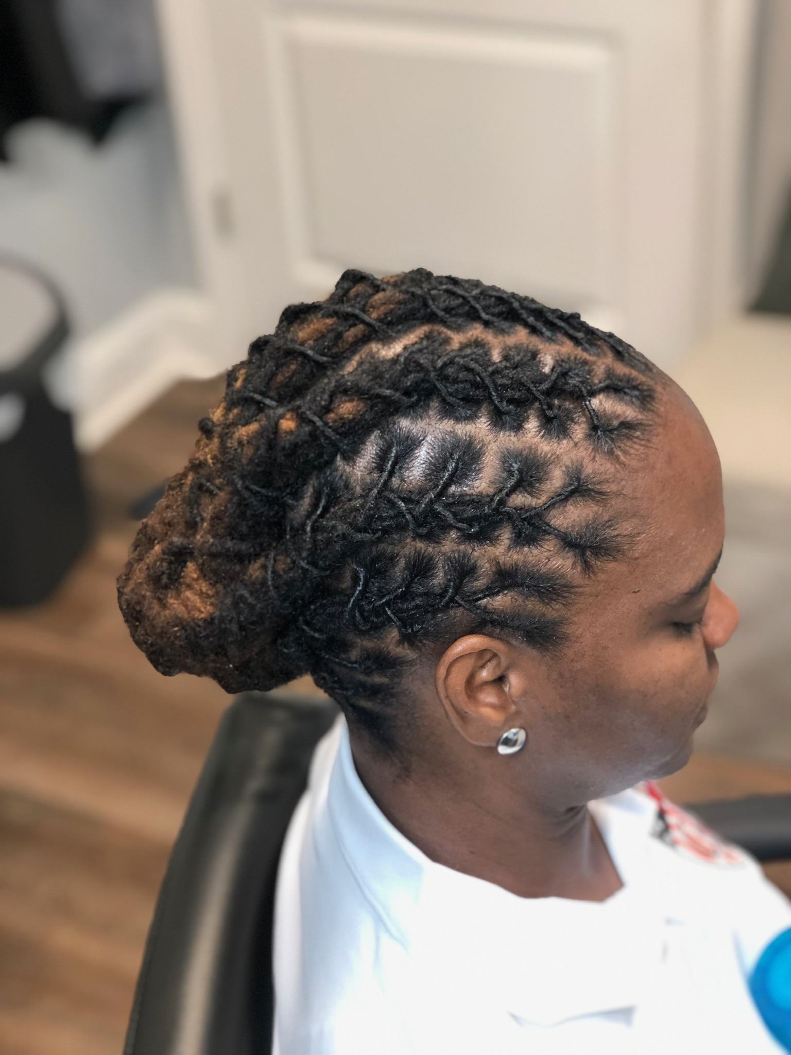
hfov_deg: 25.7
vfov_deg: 33.8
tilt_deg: -33.2
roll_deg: +4.6
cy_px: 528
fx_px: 1737
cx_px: 396
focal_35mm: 57
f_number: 2.8
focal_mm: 6.6
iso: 100
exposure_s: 1/30
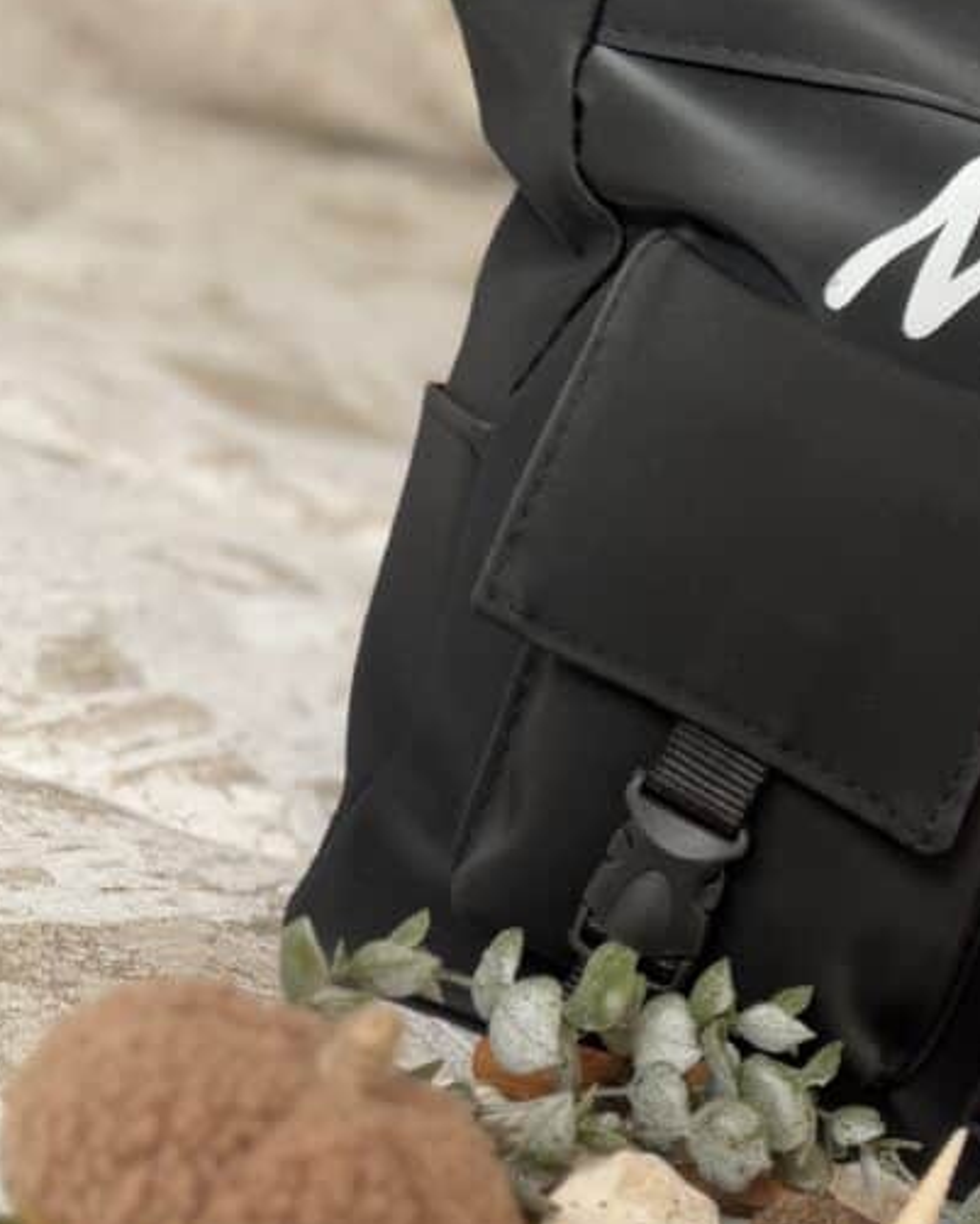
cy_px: 1122
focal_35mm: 56
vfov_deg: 31.8
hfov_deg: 25.4
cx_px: 1041
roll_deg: -22.8
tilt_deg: -23.7
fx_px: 2029
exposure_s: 1/196
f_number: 1.78
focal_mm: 6.76
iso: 64
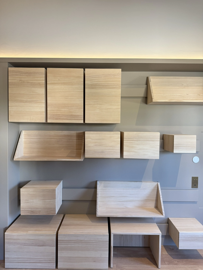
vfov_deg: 71.6
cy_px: 135
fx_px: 188
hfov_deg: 56.8
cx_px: 102
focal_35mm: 24
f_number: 1.78
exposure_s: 1/121
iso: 200
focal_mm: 6.76
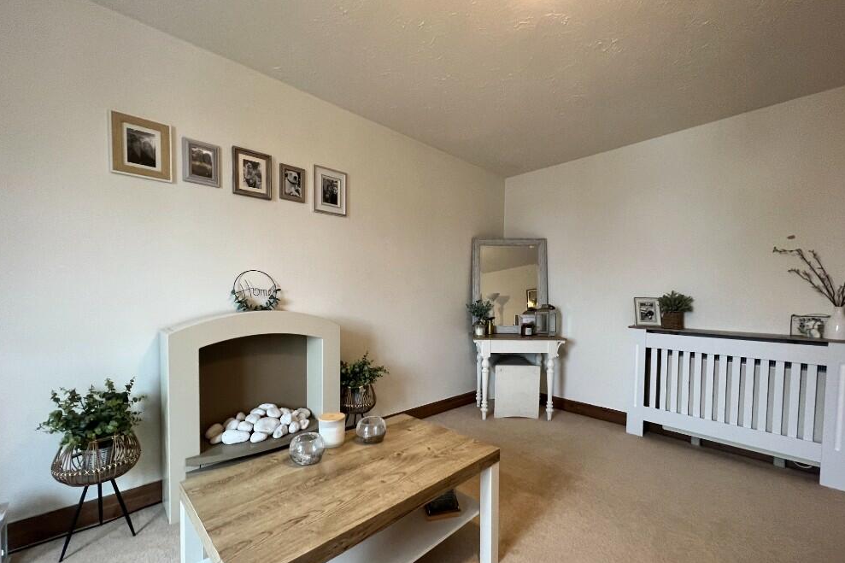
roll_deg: -0.7
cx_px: 431
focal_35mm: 14
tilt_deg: -3.2
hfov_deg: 104.2
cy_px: 312
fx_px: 329
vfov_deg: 80.9
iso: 250
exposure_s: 1/81
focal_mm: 1.57
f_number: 1.8
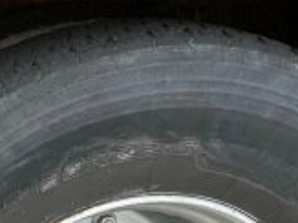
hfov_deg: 16.2
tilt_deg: -30.0
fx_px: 877
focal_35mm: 102
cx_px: -238
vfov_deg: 13.2
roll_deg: +0.5
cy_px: 388
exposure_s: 1/361
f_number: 1.5
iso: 50
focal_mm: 5.7
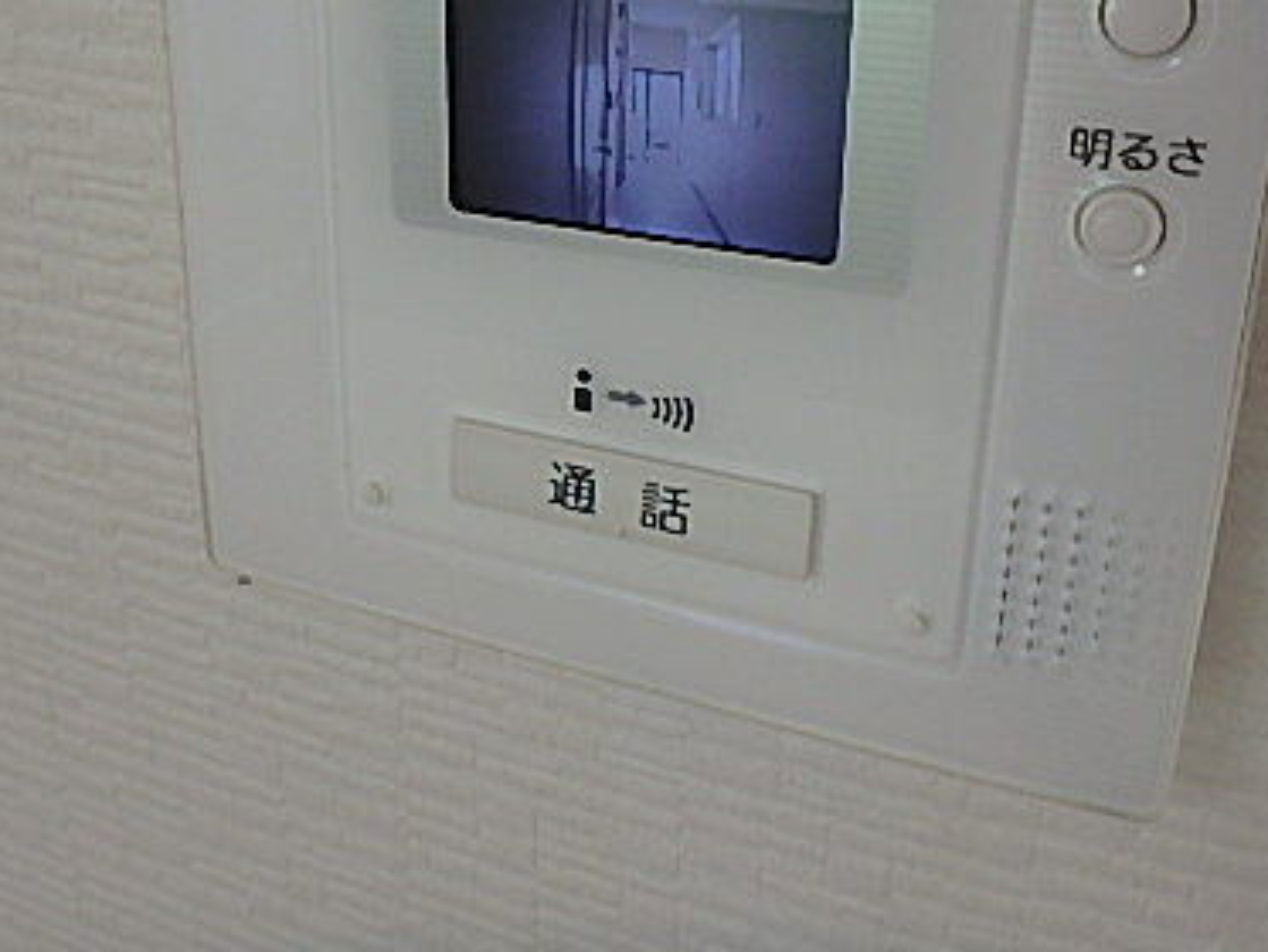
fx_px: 1319
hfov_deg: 51.3
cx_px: 585
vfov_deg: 38.5
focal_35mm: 36
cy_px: 218
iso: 200
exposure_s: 1/40
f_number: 3.5
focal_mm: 3.7
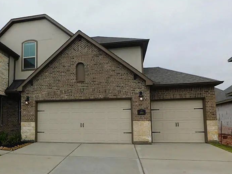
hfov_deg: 51.9
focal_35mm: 34
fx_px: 228
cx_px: 62
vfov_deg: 41.6
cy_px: 103
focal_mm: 4
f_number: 6
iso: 125
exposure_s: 1/400
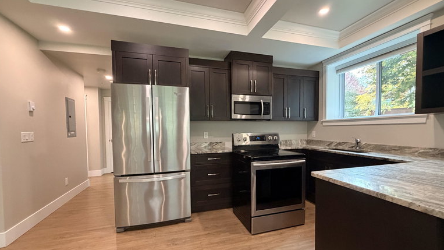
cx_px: 226
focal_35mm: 16
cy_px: 137
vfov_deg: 66.9
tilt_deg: -2.6
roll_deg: +1.0
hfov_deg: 99.4
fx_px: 188
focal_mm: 2.22
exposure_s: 1/60
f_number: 2.2
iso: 500
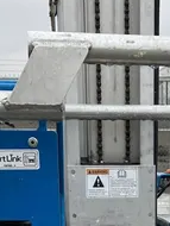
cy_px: 357
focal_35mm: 108
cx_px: 165
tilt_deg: -20.7
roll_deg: -0.6
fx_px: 706
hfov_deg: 13.6
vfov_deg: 16.3
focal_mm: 3.99
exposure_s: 1/398
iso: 32
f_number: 1.8
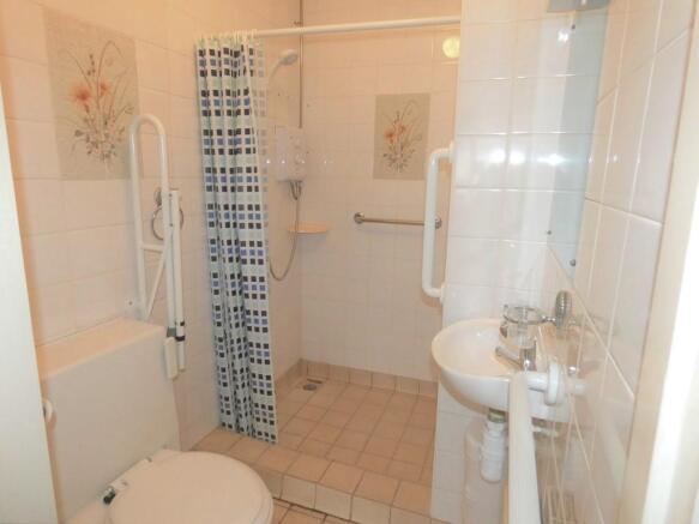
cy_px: 262
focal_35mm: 20
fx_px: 404
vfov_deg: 66.0
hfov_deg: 81.8
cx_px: 350
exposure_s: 1/60
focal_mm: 3.6
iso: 800
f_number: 2.8
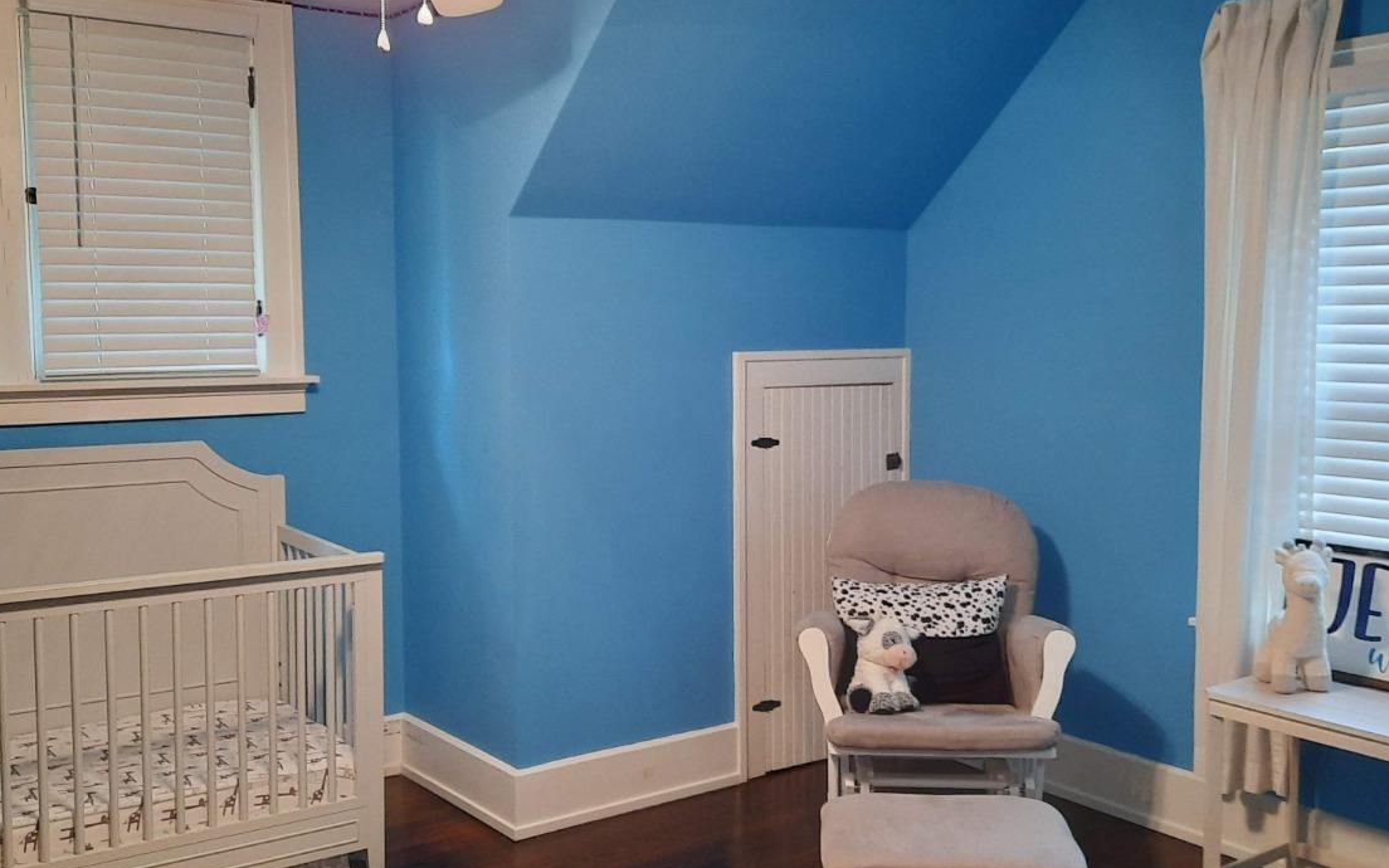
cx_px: 669
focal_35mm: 36
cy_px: 443
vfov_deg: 35.3
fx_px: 1363
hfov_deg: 54.0
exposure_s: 1/30
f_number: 2
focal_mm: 4.6
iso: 250
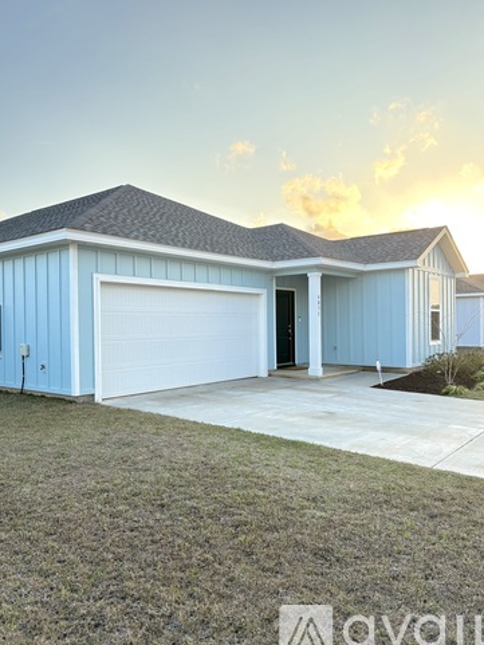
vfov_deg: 65.3
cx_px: 245
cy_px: 323
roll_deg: +0.7
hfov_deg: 51.4
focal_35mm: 27
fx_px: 503
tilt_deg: -0.3
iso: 64
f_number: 1.6
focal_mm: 5.96
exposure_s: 1/566
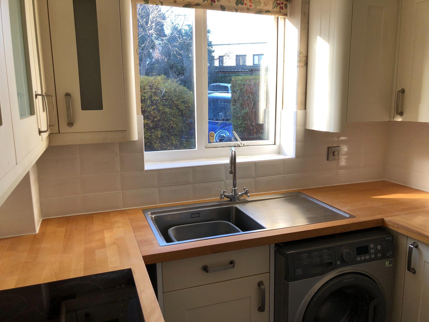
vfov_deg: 49.7
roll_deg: +0.4
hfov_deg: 63.4
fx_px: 347
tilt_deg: -11.6
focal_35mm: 28
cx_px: 214
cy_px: 161
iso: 32
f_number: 1.8
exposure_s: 1/100
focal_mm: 3.99
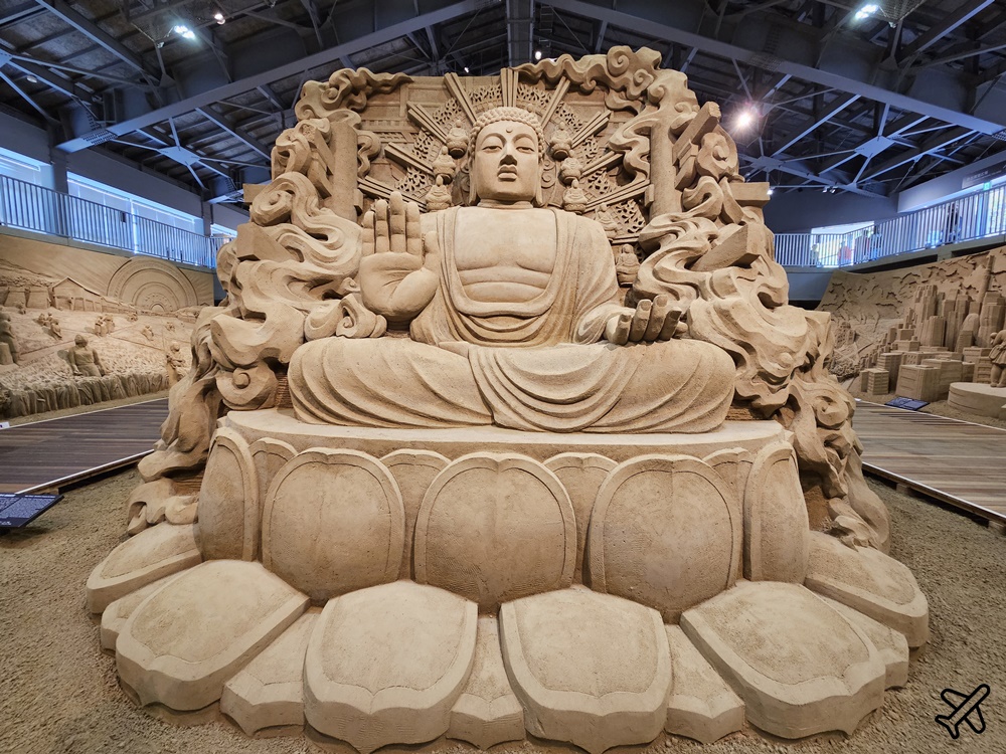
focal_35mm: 13
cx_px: 503
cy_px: 377
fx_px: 378
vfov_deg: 89.9
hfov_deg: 106.2
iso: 320
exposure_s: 1/44.1
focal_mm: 2.2
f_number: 2.2
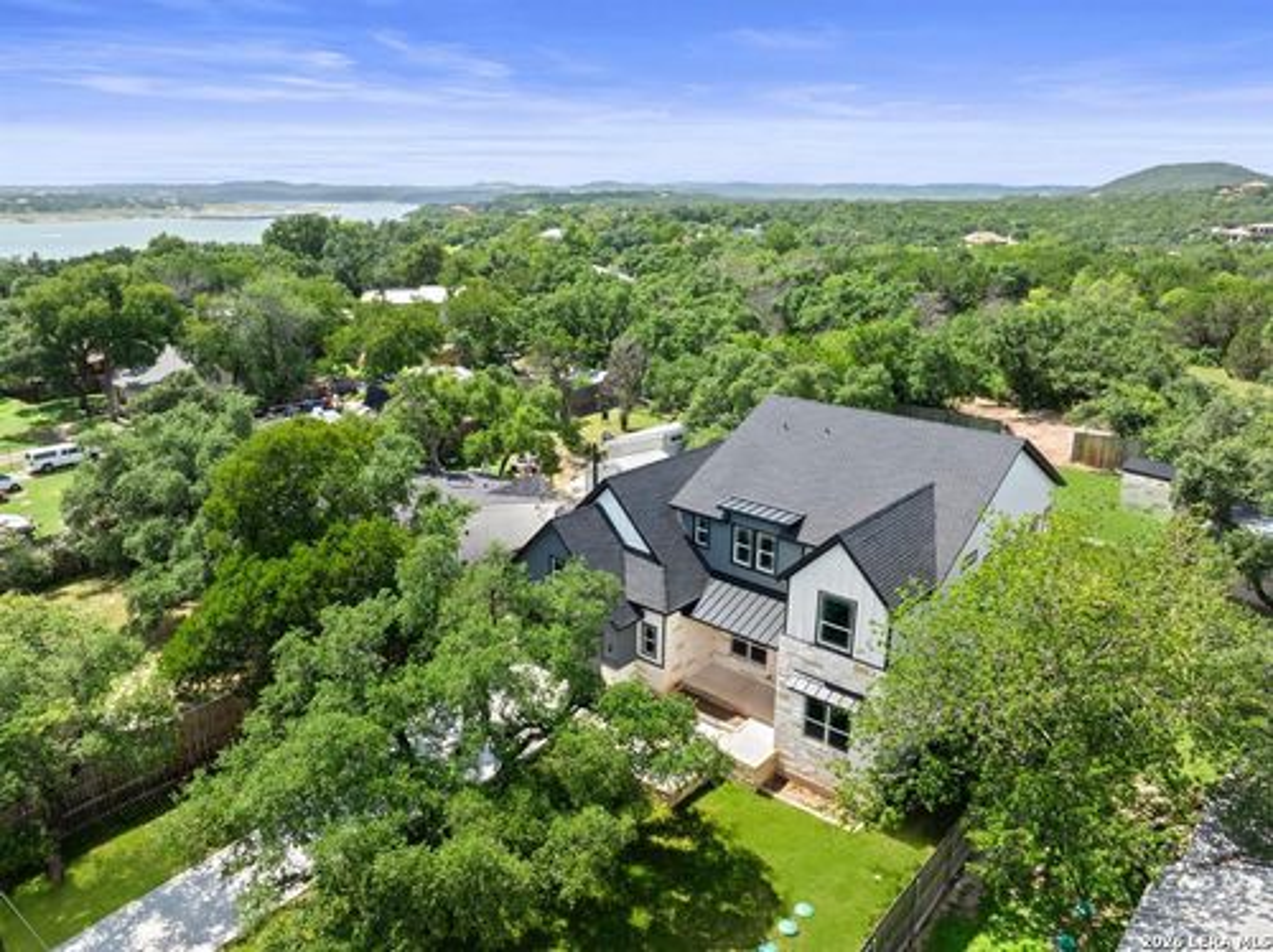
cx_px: 636
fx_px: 882
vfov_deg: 56.7
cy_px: 476
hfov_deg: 71.6
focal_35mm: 24
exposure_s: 1/80
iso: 100
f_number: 11
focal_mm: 12.29
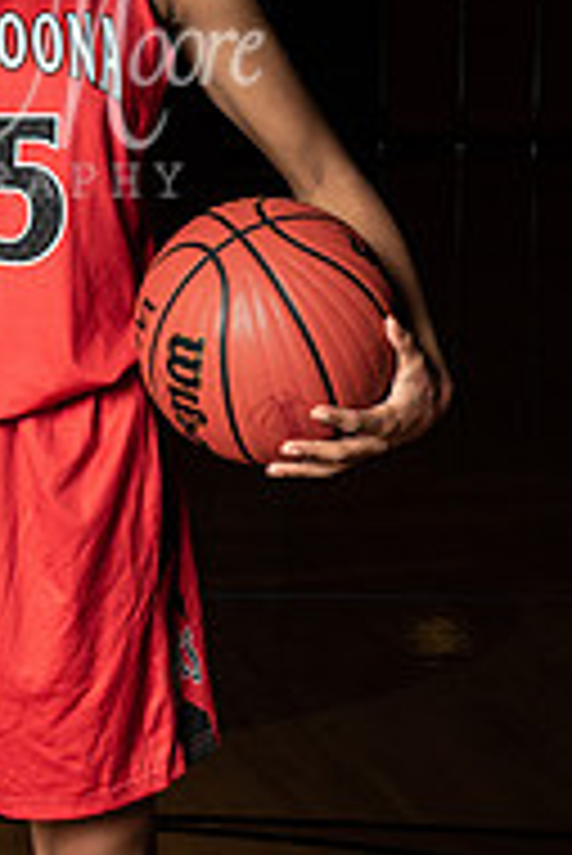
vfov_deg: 12.2
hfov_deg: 8.2
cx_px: -5
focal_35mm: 166
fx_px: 3949
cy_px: -27
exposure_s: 1/200
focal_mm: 70
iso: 320
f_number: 14
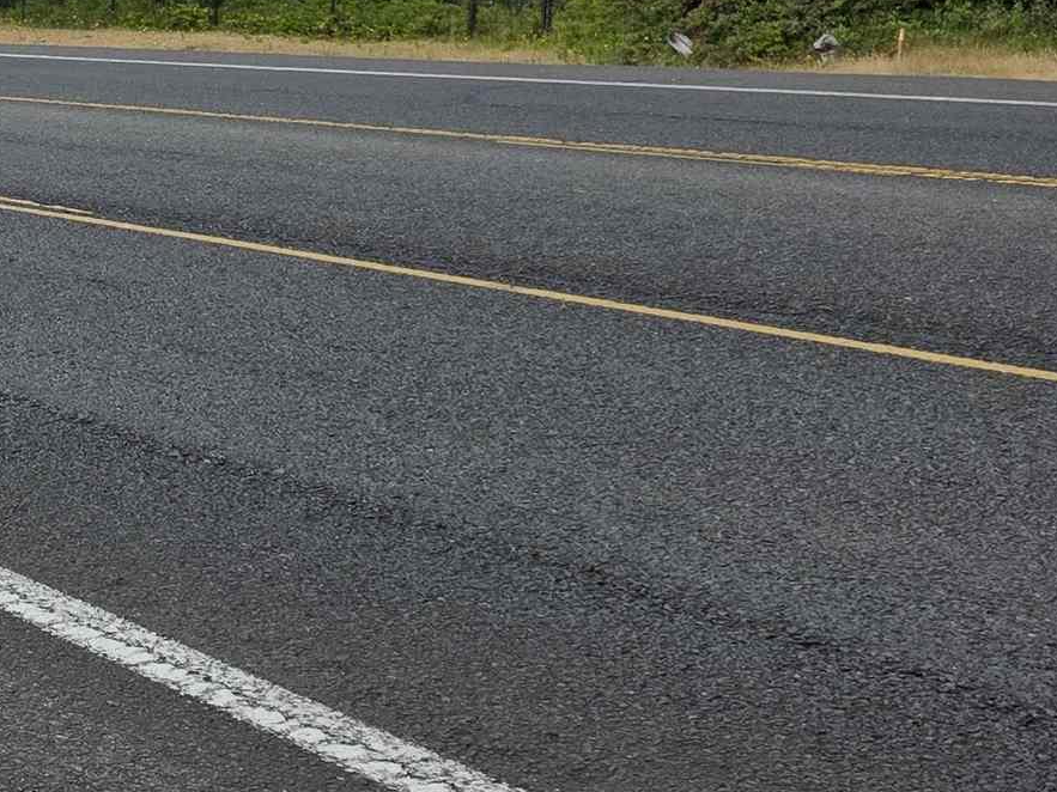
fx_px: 2442
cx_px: -353
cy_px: 428
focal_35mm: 80
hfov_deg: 21.8
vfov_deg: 18.4
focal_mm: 6.3
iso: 80
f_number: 1.7
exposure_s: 1/4539
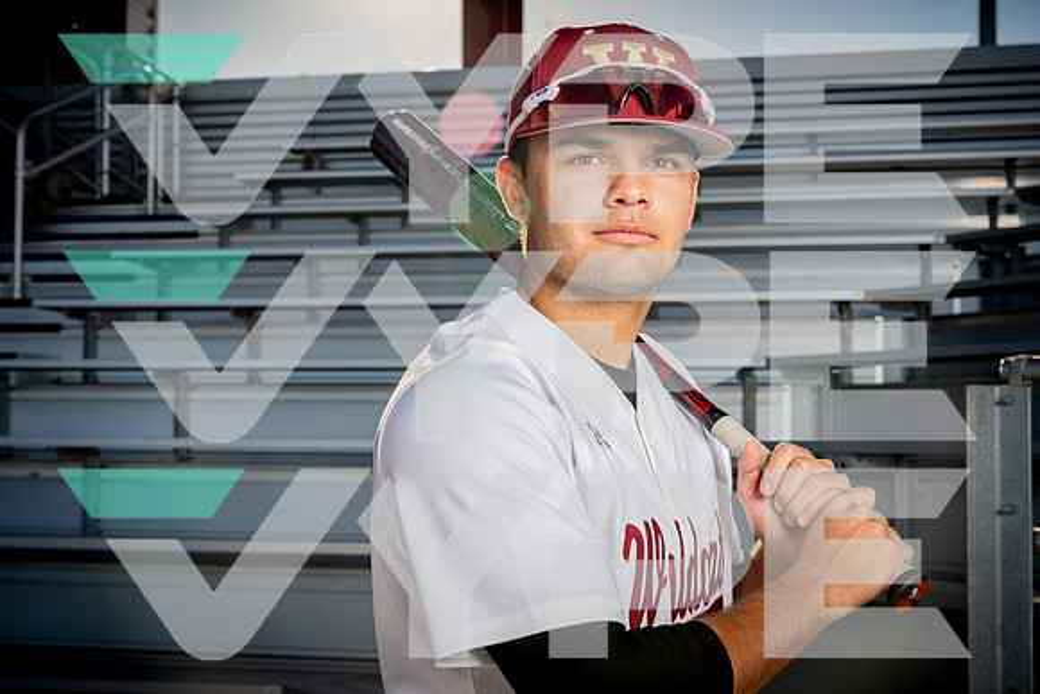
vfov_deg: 22.6
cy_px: 347
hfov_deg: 33.4
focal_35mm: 60
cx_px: 520
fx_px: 1734
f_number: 9
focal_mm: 60
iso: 125
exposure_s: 1/250
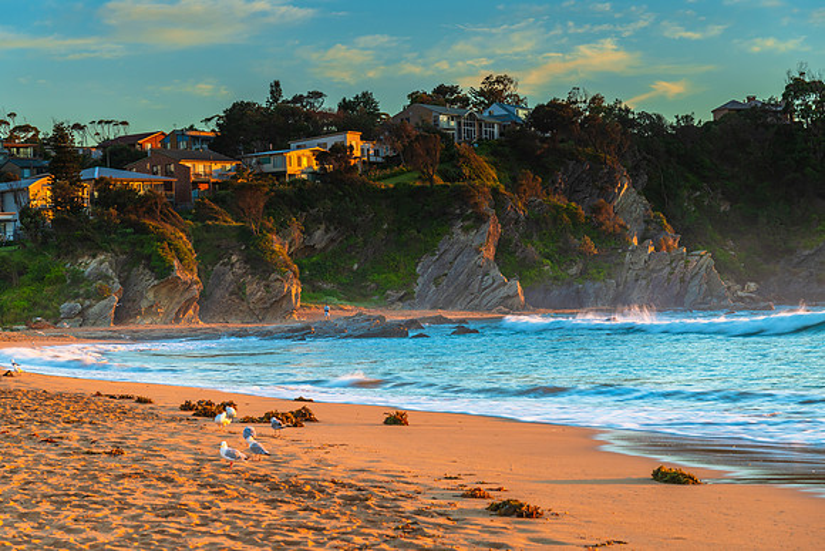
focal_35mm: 86
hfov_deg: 23.6
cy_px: 276
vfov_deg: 15.9
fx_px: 1974
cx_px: 412
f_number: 8
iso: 125
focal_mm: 85
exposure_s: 1/8
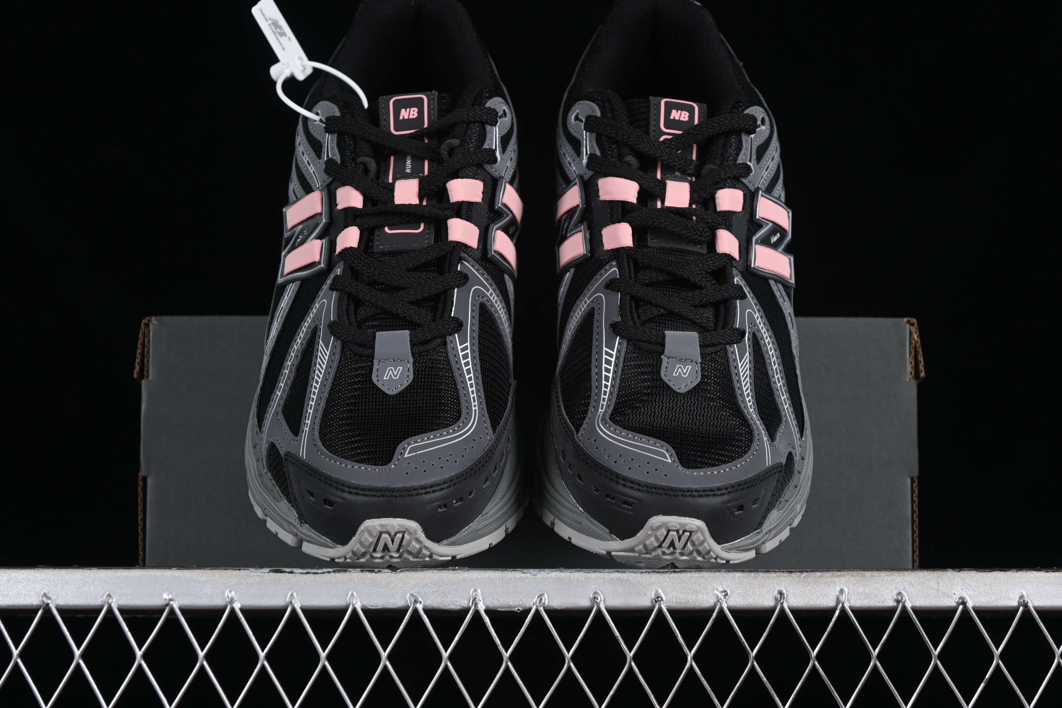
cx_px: 531
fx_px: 2212
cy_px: 354
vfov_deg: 18.2
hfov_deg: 27.0
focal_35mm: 75
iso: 160
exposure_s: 1/60
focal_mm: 50
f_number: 6.3
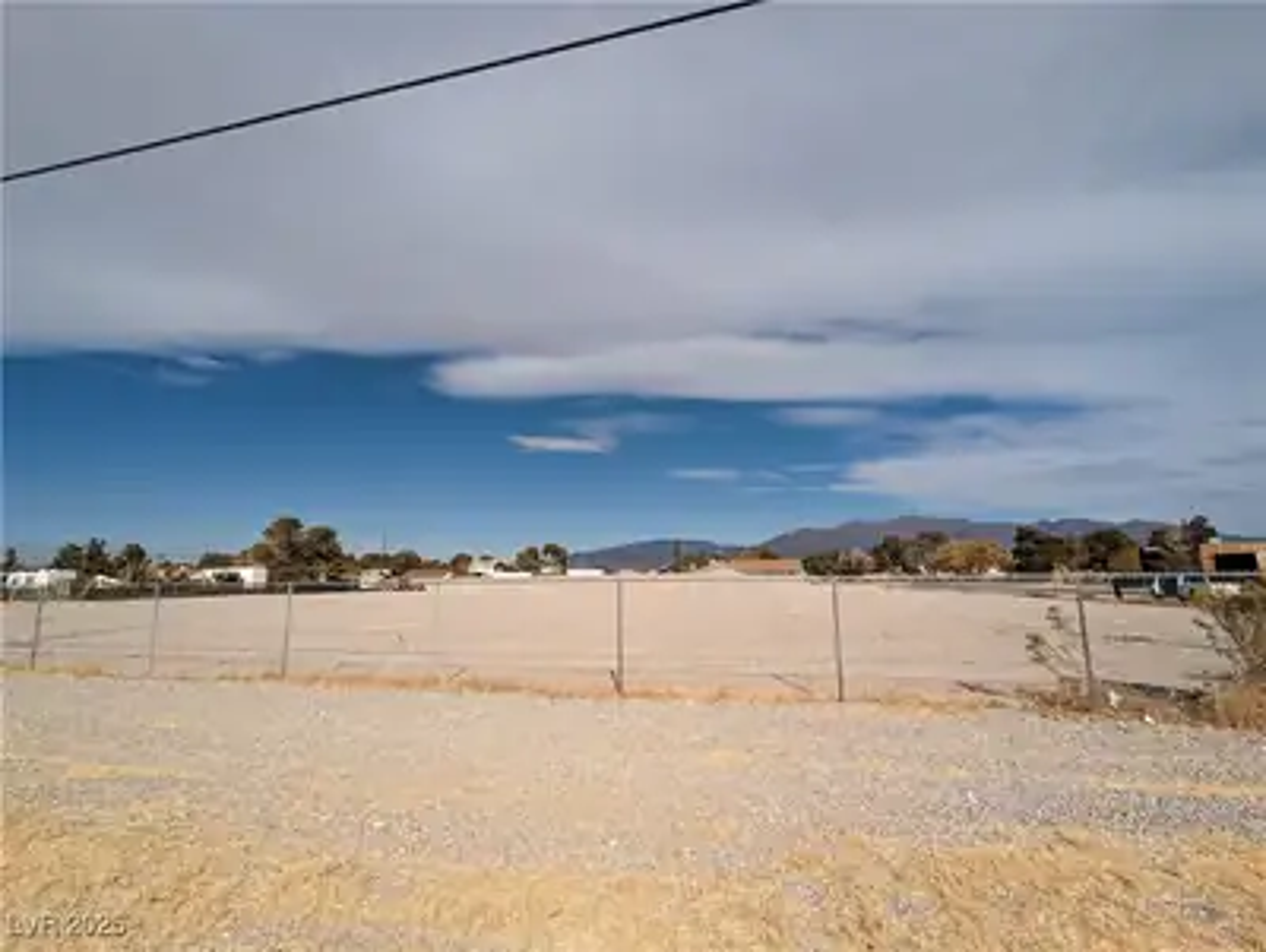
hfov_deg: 94.4
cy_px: 476
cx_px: 633
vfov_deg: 78.2
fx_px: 586
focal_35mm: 16
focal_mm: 2.35
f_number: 2.2
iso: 52
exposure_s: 1/2841
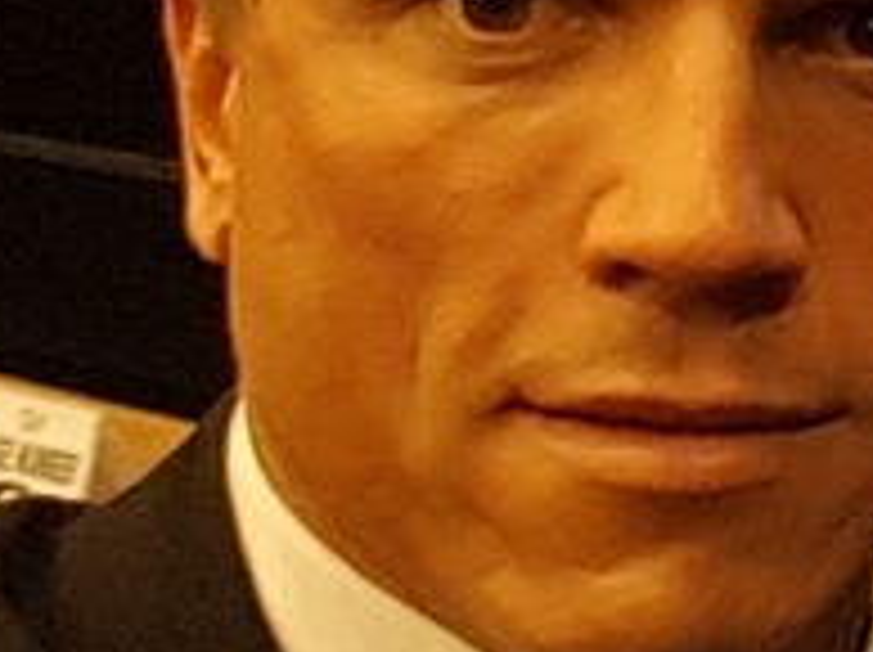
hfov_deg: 13.3
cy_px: -13
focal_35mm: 130
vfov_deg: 11.3
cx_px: 1696
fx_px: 3274
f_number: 1.7
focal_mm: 2.1
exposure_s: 1/17
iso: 160
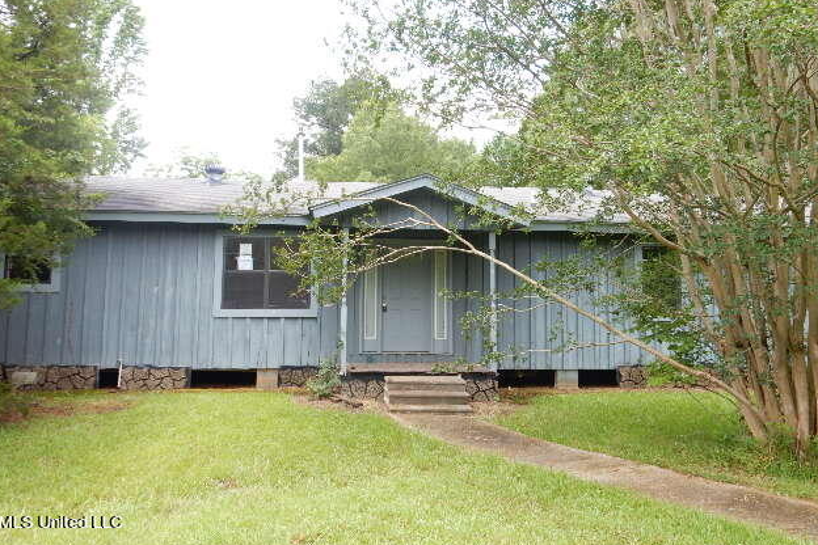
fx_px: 727
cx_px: 410
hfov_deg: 58.7
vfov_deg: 41.0
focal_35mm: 32
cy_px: 236
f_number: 4
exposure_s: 1/200
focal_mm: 5.4
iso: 125
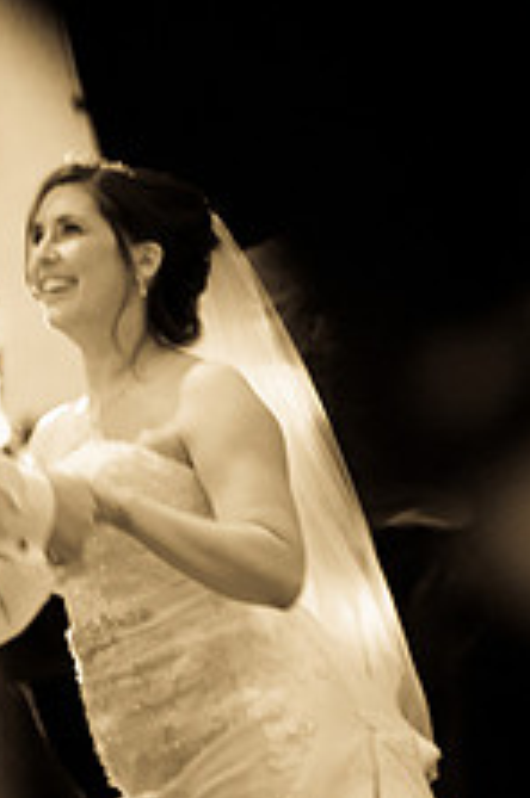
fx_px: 2237
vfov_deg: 20.0
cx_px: 224
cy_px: 626
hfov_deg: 13.5
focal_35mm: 101
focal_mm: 50
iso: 4000
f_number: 1.4
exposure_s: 1/60
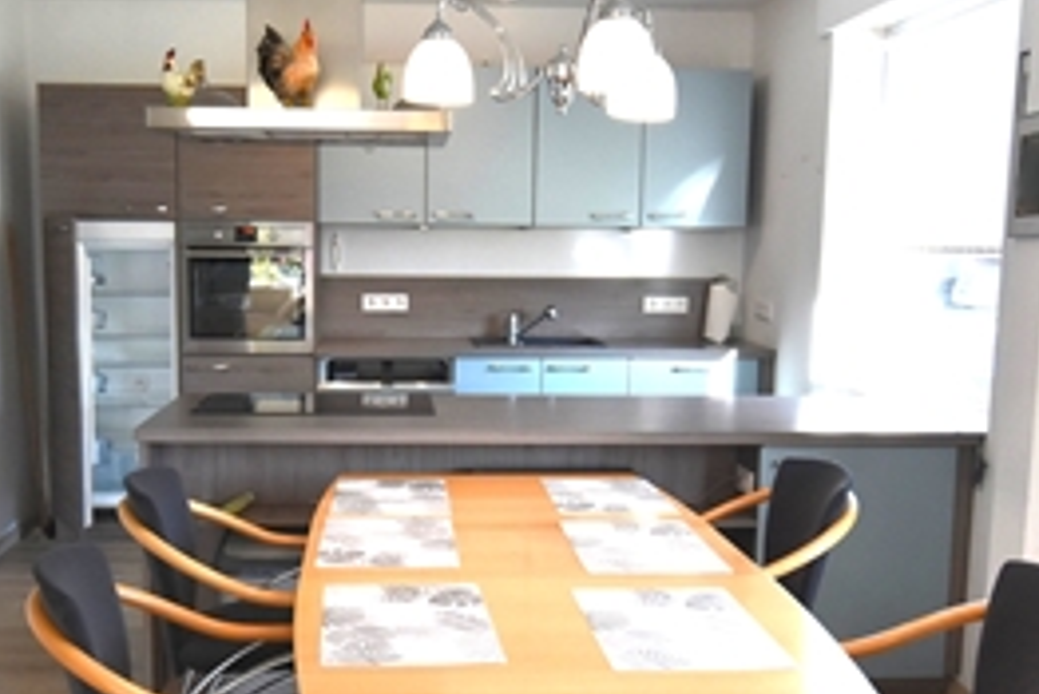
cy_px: 405
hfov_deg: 46.1
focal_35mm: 42
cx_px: 420
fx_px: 1213
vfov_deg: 31.9
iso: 800
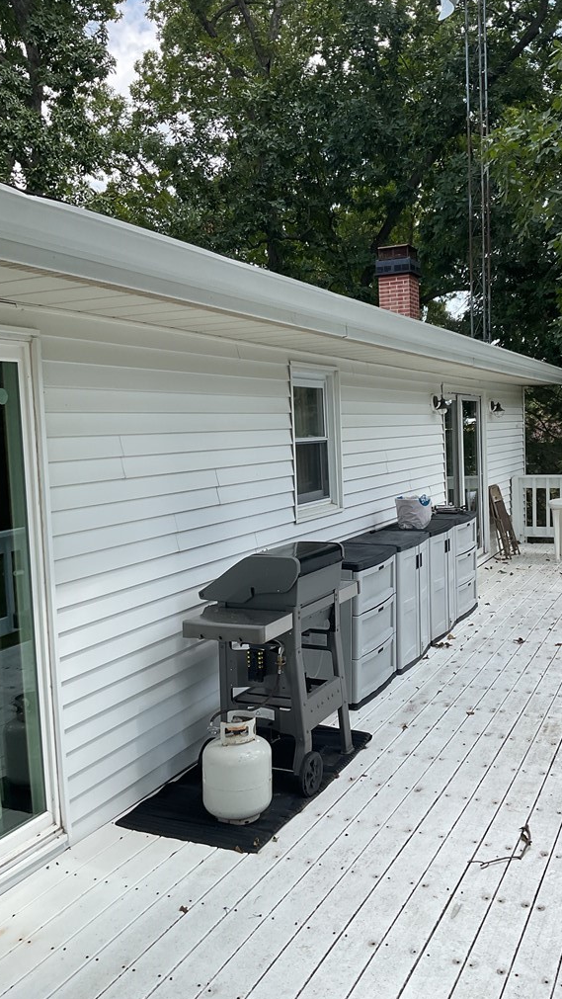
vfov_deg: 61.0
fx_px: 847
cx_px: 349
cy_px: 499
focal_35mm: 32
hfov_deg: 36.5
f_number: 1.8
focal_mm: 3
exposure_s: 1/519
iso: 16
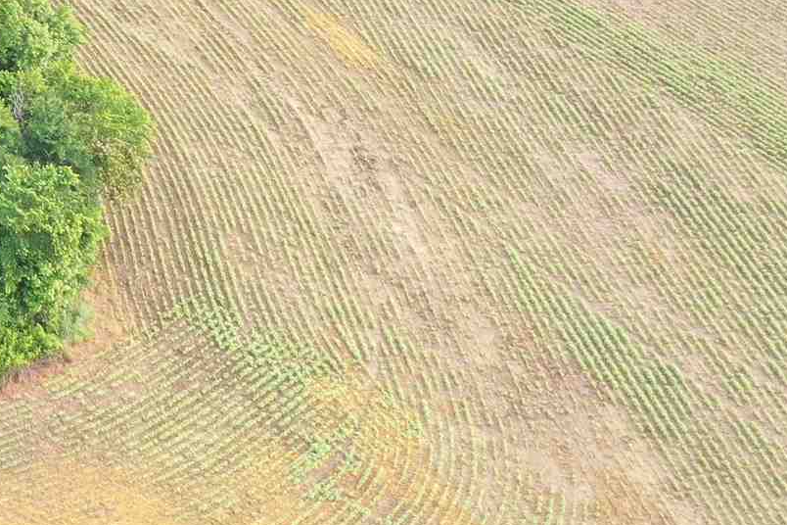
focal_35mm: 107
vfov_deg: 12.2
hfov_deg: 16.9
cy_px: -253
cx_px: -469
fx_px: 2339
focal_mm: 10.26
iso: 100
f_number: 3.5
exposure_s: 1/80
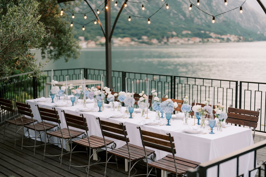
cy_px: 88
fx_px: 369
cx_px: 133
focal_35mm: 50
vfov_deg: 27.0
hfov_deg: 39.6
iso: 100
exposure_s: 1/2500
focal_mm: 50
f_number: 1.2
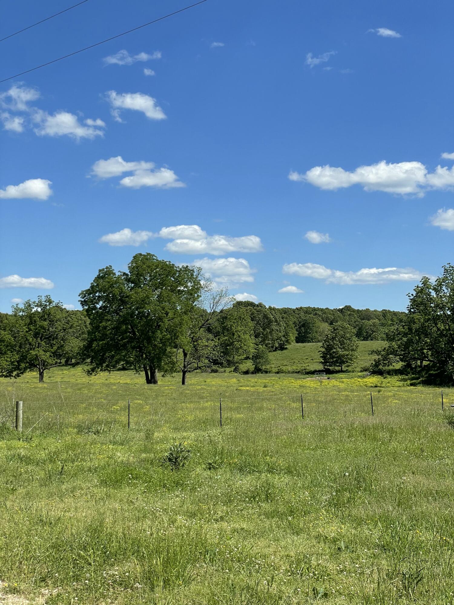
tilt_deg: +4.1
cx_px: 227
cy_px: 302
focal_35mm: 52
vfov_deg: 36.8
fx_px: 909
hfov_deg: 28.0
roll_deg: +0.8
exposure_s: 1/1916
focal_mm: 6
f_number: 2
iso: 25
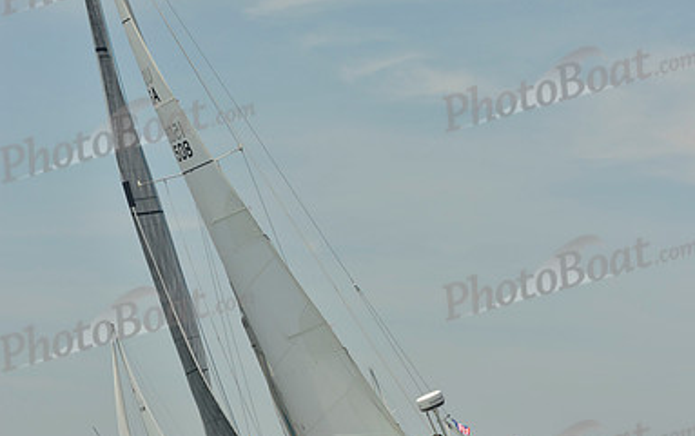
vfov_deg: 12.1
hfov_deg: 19.3
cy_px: 205
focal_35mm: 108
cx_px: 349
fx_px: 2047
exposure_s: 1/1250
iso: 200
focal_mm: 70
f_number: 8
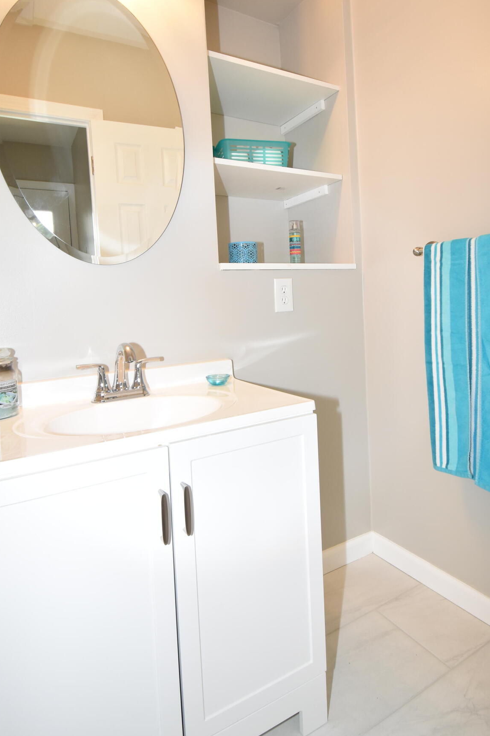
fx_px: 408
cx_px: 259
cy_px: 322
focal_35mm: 20
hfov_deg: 61.9
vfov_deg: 83.6
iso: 640
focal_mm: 10
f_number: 4.5
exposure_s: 1/60
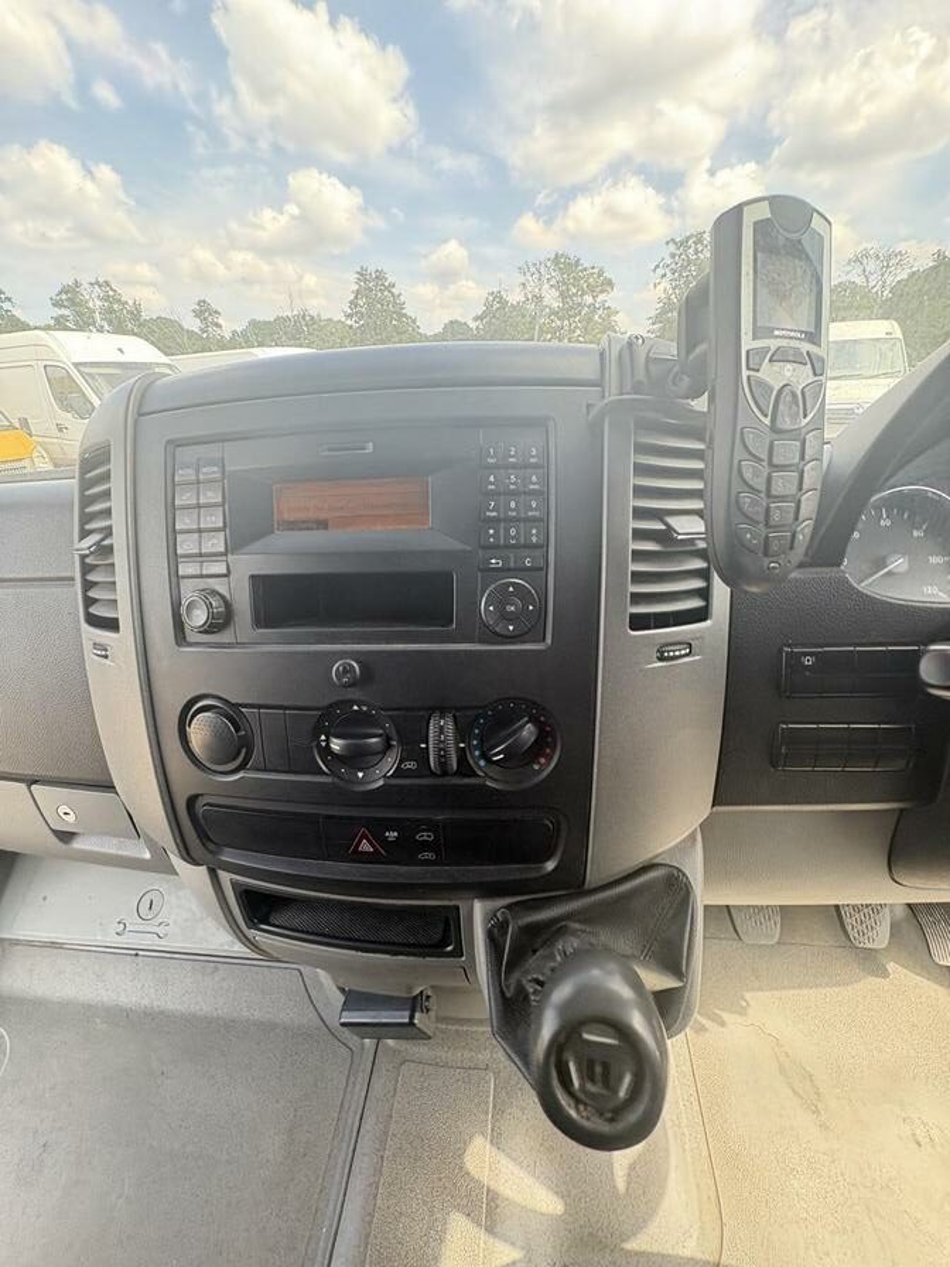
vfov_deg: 102.1
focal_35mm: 14
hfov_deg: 85.7
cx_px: 475
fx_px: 512
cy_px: 634
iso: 125
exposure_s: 1/107
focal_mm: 2.22
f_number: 2.2
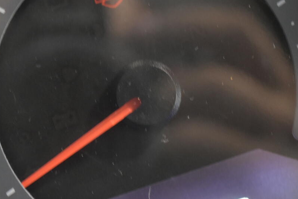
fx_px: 1242
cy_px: 107
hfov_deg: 13.7
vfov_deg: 9.2
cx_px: 153
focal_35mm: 150
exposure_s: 1/13
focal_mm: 40
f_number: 5.3
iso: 1600
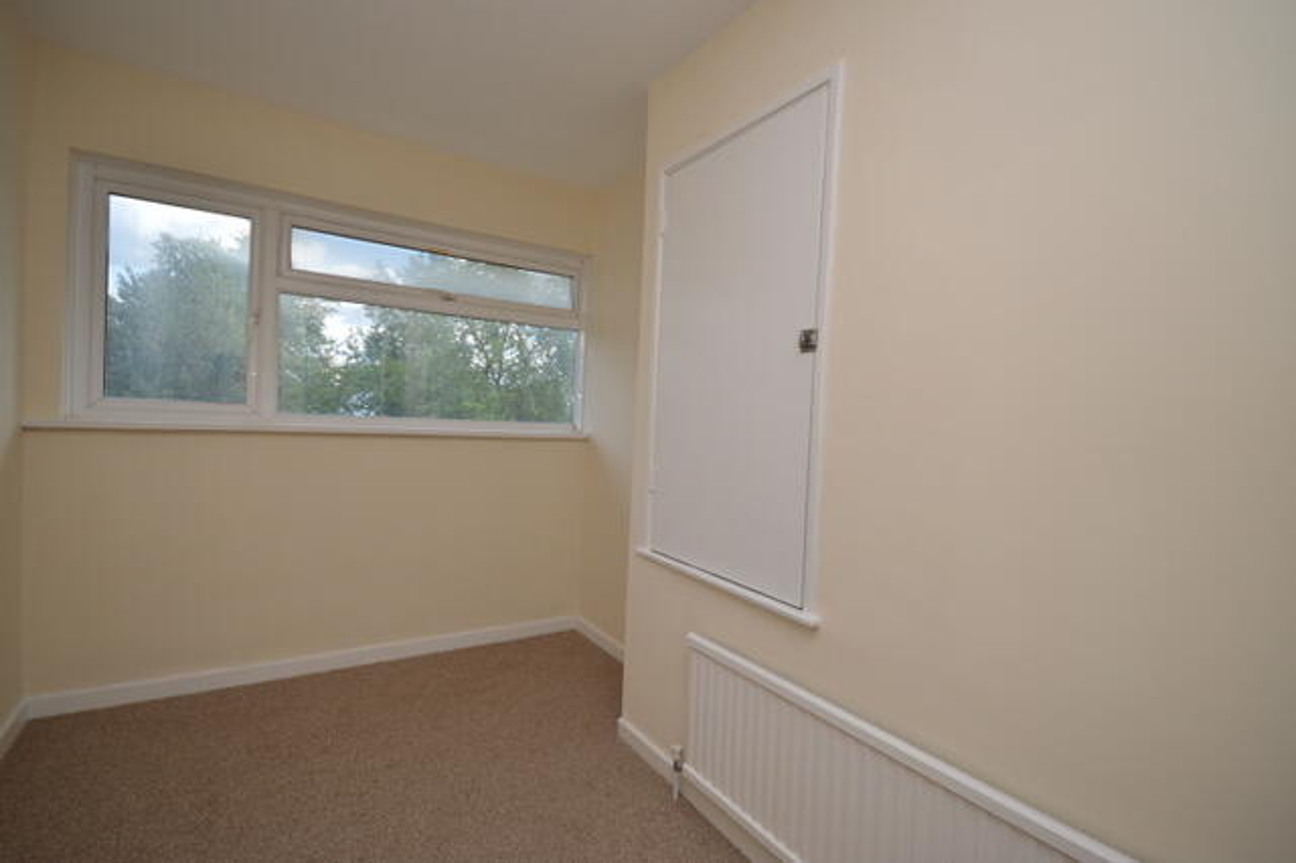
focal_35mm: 16
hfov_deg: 95.0
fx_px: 594
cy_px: 432
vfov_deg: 72.0
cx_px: 648
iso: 100
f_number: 5.6
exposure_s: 1/125
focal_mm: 11
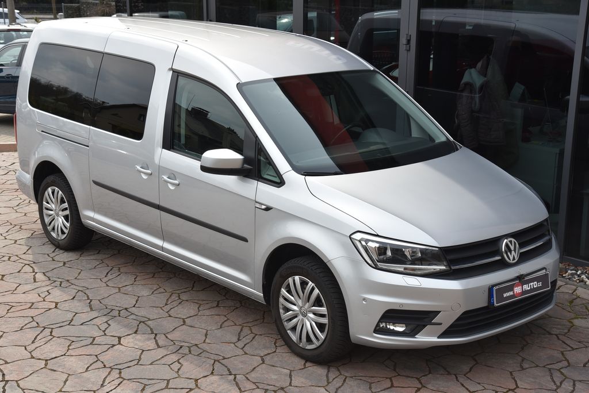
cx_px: 294
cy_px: 196
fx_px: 900
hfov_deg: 36.2
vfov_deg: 24.7
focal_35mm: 55
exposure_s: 1/320
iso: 500
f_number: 9
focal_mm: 55
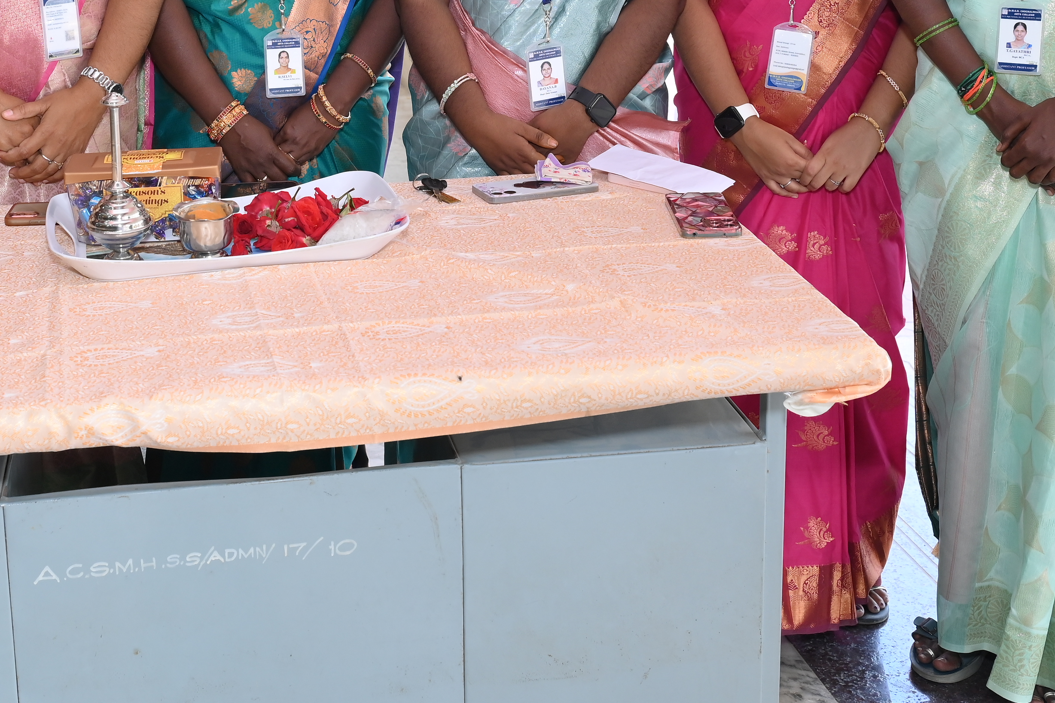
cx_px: 392
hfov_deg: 33.8
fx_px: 1728
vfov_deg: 22.4
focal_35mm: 59
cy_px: 76
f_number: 6.3
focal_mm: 32
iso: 500
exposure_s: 1/125
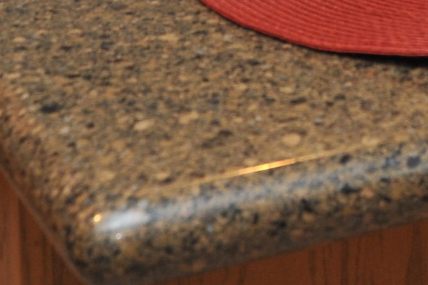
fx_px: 1854
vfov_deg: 8.2
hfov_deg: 12.7
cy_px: -339
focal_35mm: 156
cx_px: 569
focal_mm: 35
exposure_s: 1/30
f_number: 7.1
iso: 1000
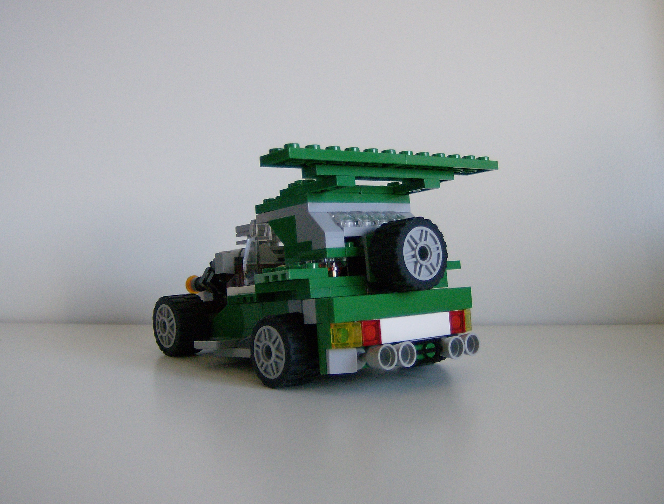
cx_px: 325
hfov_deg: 45.6
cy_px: 247
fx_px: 790
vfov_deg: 35.4
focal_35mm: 41
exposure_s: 1/64
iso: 176
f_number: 2.8
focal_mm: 6
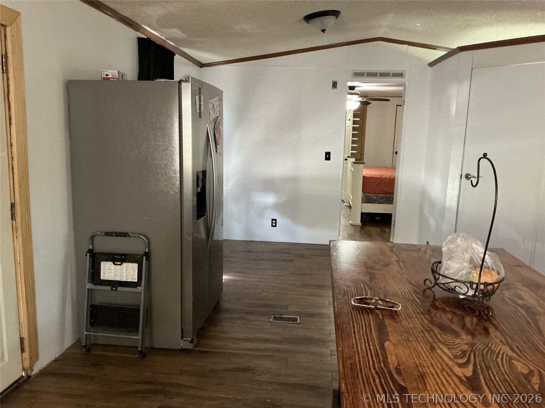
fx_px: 457
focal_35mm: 29
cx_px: 272
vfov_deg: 48.2
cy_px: 204
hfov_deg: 61.7
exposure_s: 1/30
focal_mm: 3
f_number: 1.8
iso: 250
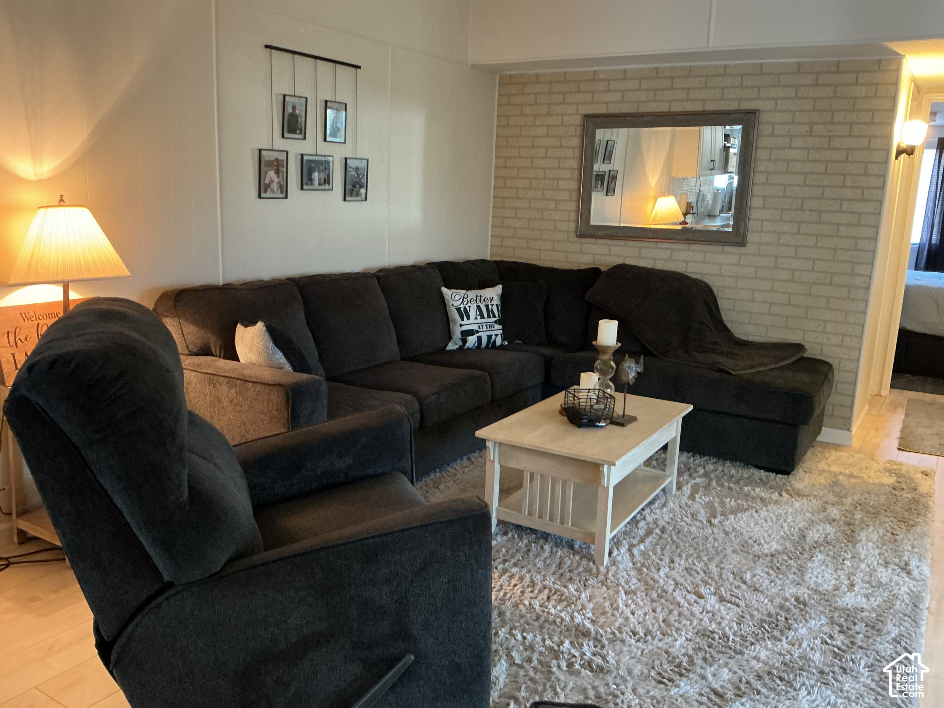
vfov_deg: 48.2
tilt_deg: -11.2
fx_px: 791
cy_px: 354
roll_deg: -1.9
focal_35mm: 29
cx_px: 472
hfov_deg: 61.7
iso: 400
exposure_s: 1/30
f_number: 1.8
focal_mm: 3
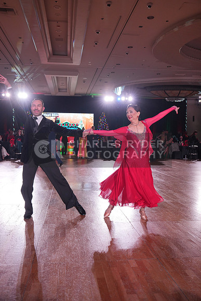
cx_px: 100
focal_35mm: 33
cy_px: 150
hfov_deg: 40.0
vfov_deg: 57.2
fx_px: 276
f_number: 4
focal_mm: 33
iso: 1250
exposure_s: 1/500
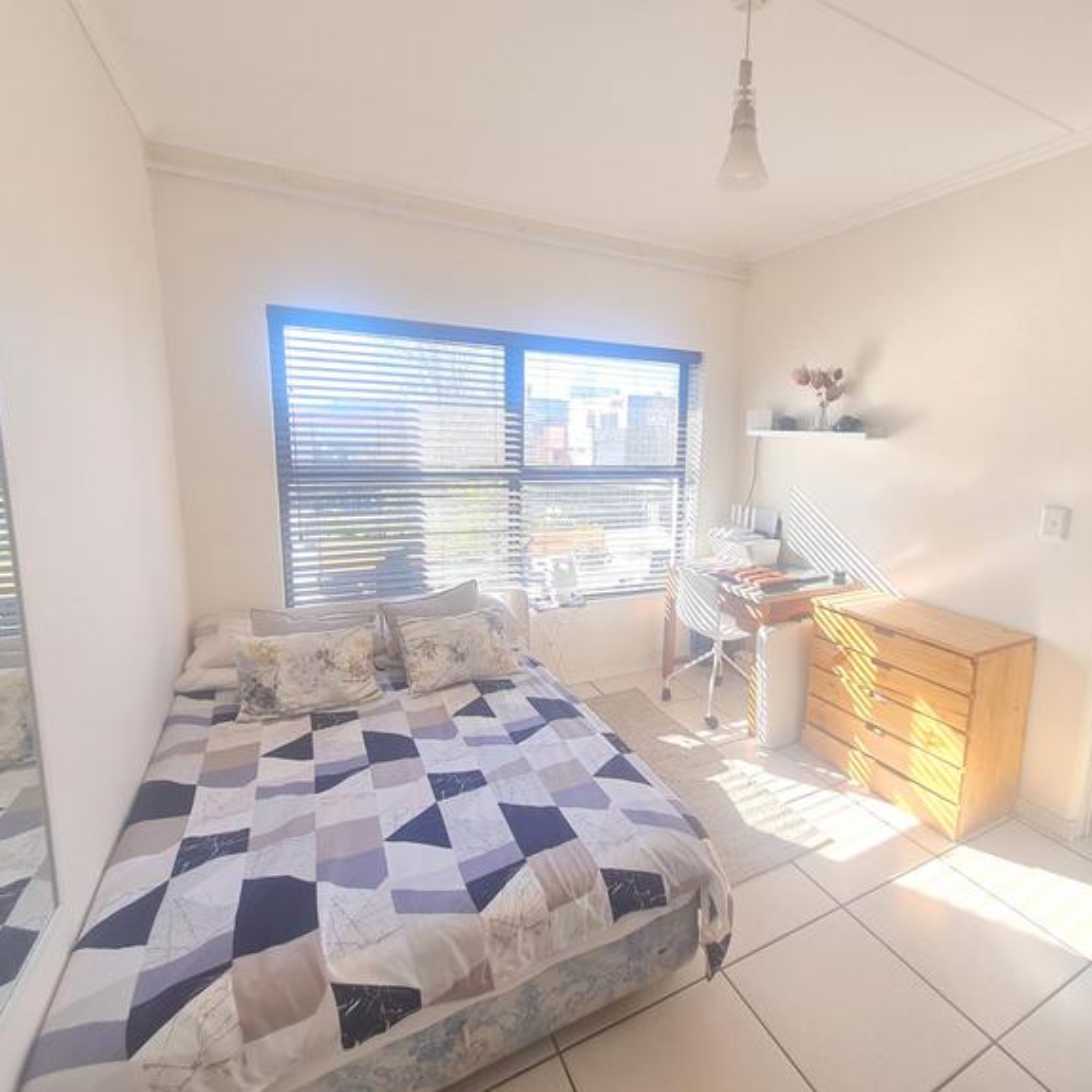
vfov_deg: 87.4
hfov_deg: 86.4
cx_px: 650
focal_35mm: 16
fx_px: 571
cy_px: 539
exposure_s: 1/100
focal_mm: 1.74
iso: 64
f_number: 2.2
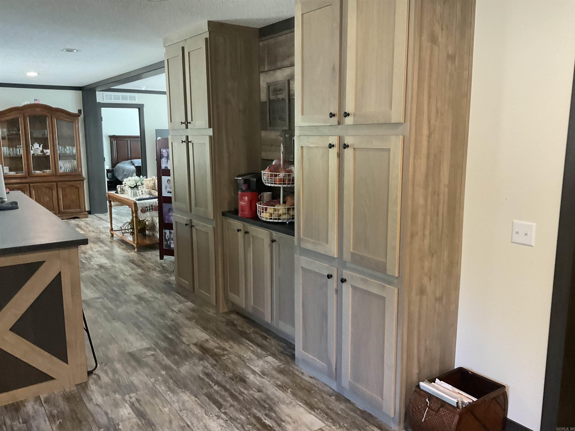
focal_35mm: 29
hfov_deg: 61.7
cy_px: 216
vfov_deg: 48.2
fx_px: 482
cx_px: 288
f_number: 1.8
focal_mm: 3
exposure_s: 1/60
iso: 250
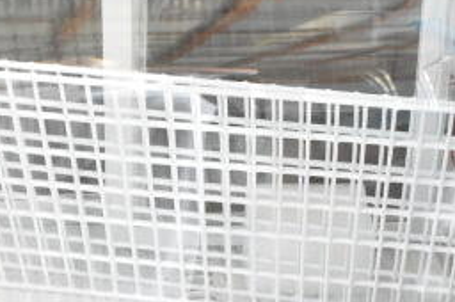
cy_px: 219
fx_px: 1489
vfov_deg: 11.6
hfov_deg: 17.3
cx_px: 149
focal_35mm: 118
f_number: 3.8
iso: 2800
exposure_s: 1/30
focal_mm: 22
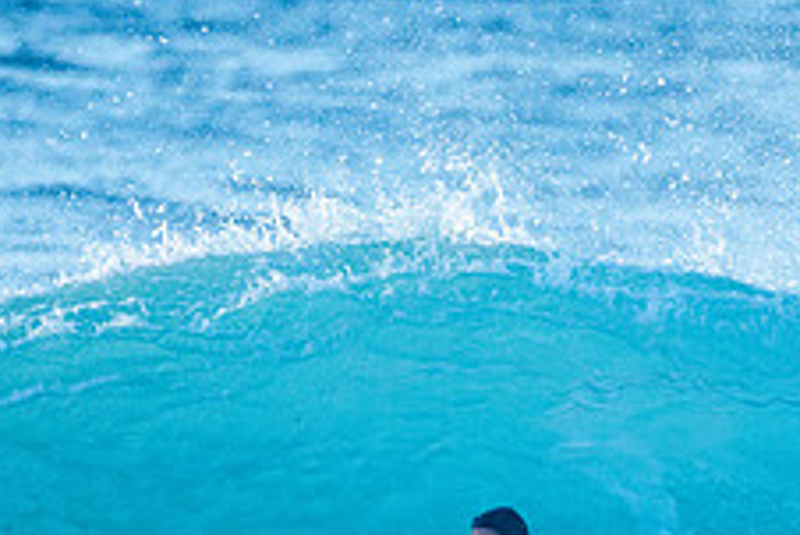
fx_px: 41047
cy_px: 650
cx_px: 577
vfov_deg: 0.7
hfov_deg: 1.1
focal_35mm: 1846
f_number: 5.6
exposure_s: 1/1250
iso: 720
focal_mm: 480
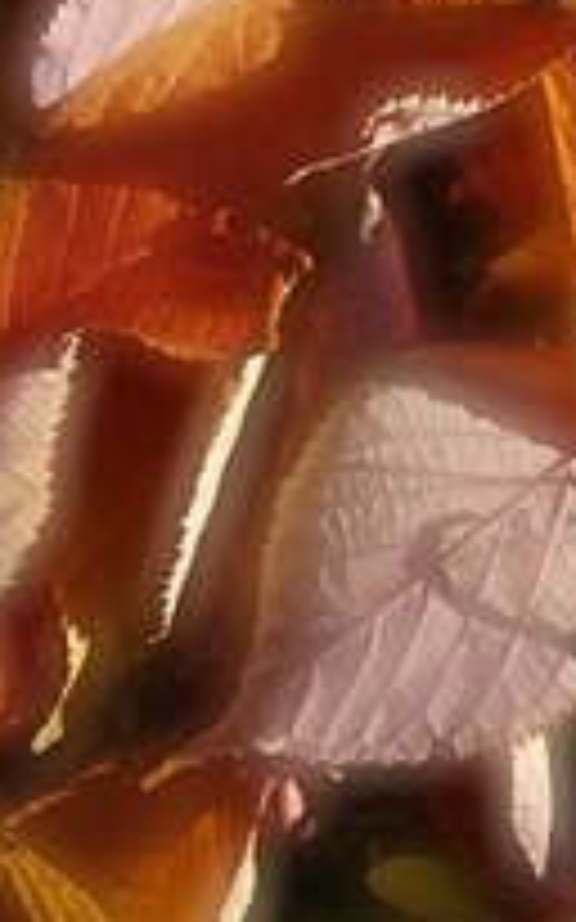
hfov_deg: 7.4
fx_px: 4330
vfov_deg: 12.2
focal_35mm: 172
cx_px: 1004
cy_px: 378
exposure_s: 1/320
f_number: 7.1
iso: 400
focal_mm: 45
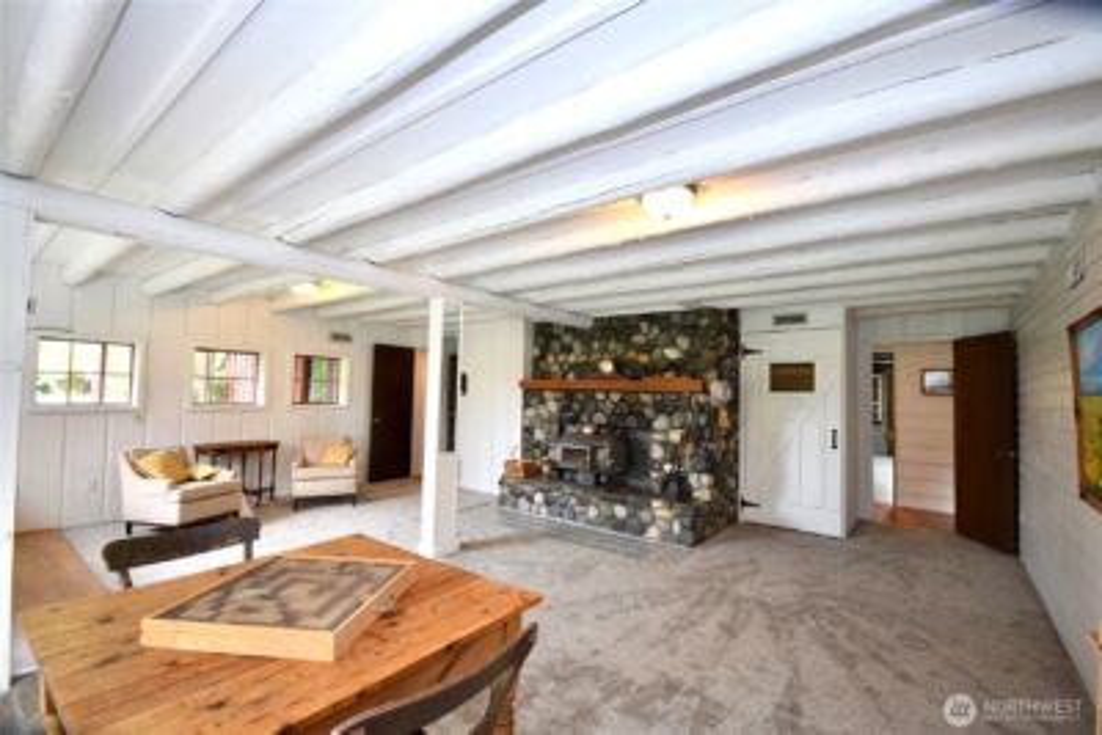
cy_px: 368
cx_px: 551
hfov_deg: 100.4
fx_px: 459
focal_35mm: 15
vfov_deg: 77.4
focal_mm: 10
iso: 560
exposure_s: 1/60
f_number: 4
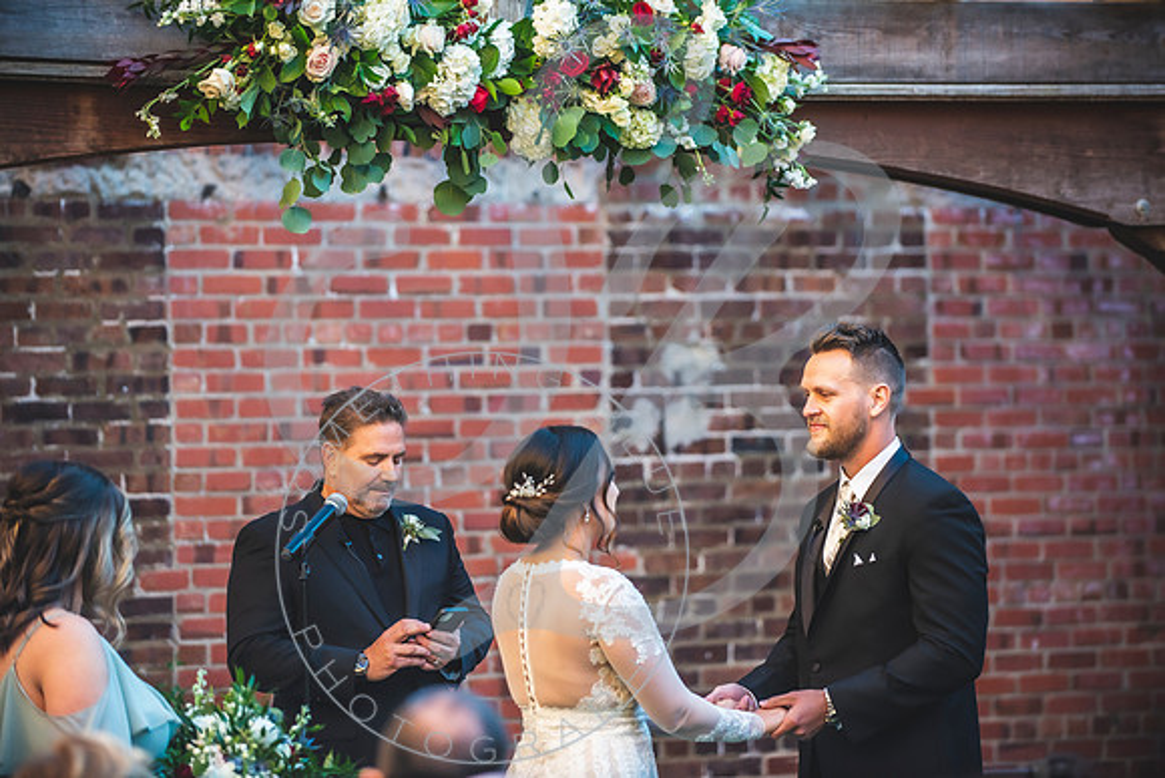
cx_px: 582
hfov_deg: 14.7
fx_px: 4531
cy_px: 389
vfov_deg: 9.8
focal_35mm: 140
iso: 640
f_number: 2.8
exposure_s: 1/640
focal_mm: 140
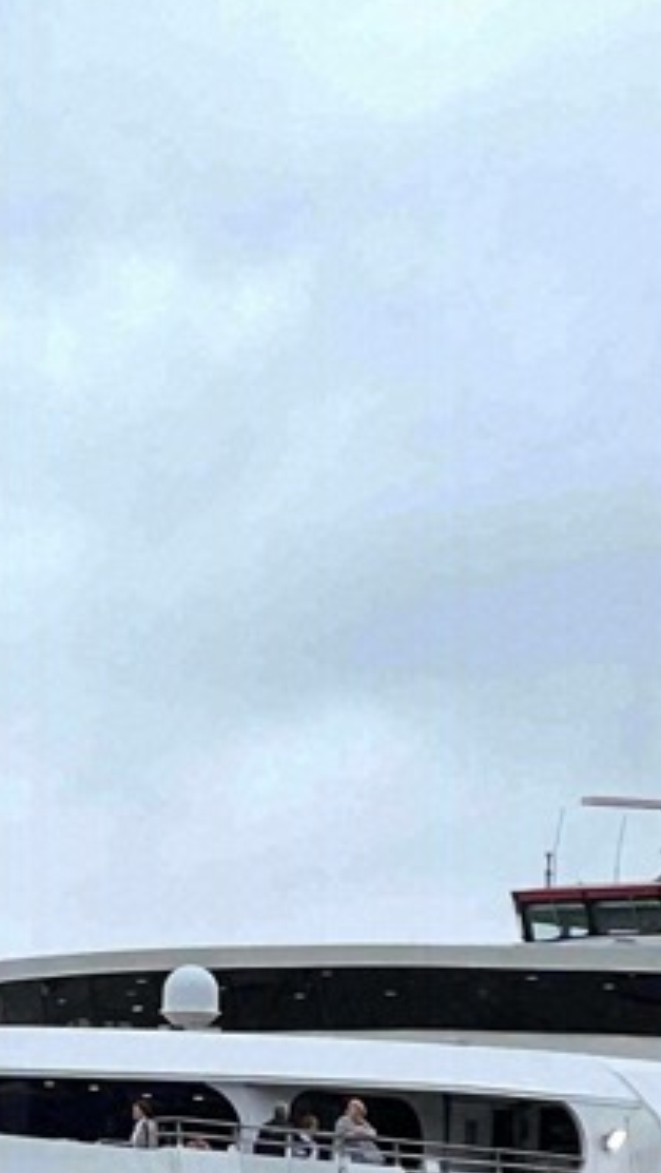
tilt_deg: +1.9
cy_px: 1176
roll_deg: -1.0
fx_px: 8435
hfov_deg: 4.4
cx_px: -623
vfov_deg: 7.9
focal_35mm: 271
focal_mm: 9
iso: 32
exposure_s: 1/330
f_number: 2.8
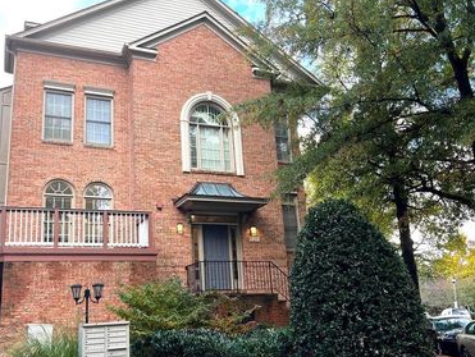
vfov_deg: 40.7
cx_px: 209
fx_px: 481
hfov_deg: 52.5
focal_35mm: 35
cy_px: 196
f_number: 1.5
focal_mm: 5.7
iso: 50
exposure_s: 1/502
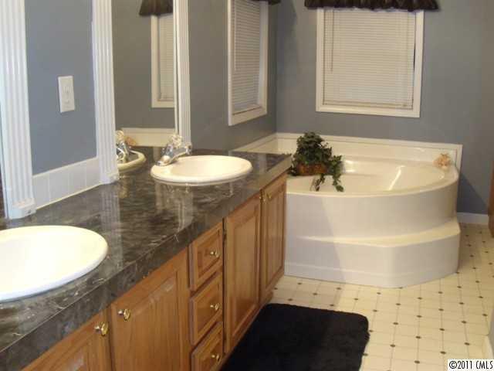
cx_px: 247
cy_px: 186
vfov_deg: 39.7
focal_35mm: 36
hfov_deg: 51.4
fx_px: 514
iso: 400
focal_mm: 6.4
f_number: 3.6
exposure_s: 1/15
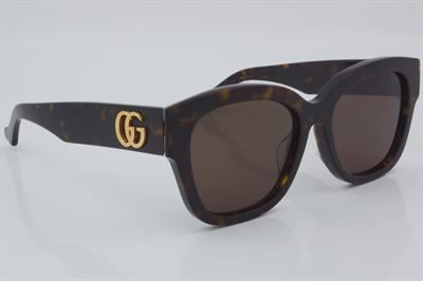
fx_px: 881
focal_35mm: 75
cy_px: 140
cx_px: 212
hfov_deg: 27.0
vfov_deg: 18.2
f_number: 32
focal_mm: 50
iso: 100
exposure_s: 1/4
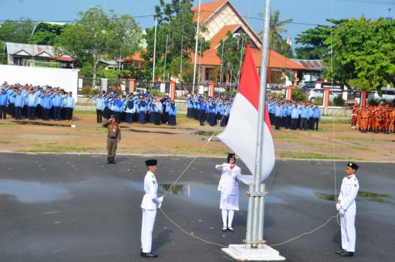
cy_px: 131
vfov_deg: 17.4
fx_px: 854
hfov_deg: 26.0
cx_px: 198
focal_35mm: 78
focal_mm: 52
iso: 400
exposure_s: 1/500
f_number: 11
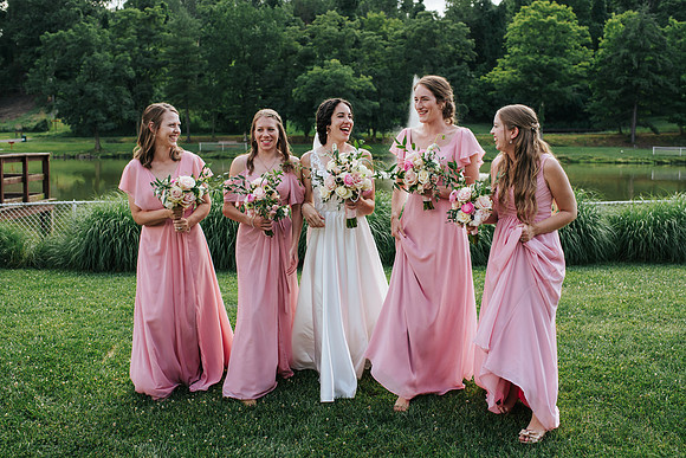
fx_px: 758
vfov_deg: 33.6
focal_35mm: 40
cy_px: 212
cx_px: 343
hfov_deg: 48.7
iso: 160
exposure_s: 1/640
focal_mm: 35
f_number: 3.2
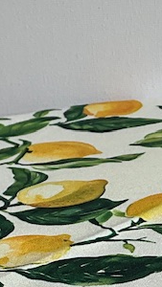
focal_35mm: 135
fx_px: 1030
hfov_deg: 8.9
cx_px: 213
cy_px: 320
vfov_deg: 15.5
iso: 25
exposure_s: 1/305
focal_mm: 3
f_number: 1.8
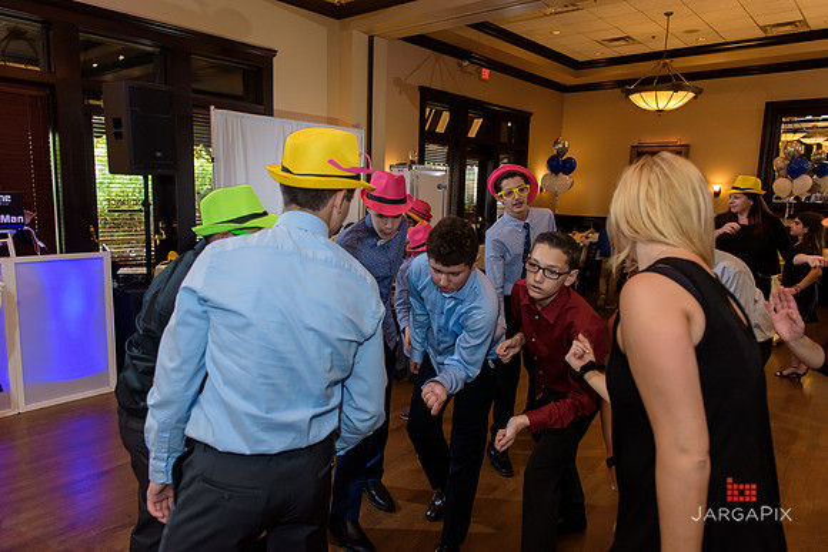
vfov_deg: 53.2
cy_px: 276
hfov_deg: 73.7
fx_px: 552
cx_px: 414
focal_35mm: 24
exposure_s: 1/125
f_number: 3.2
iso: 1600
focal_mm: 24
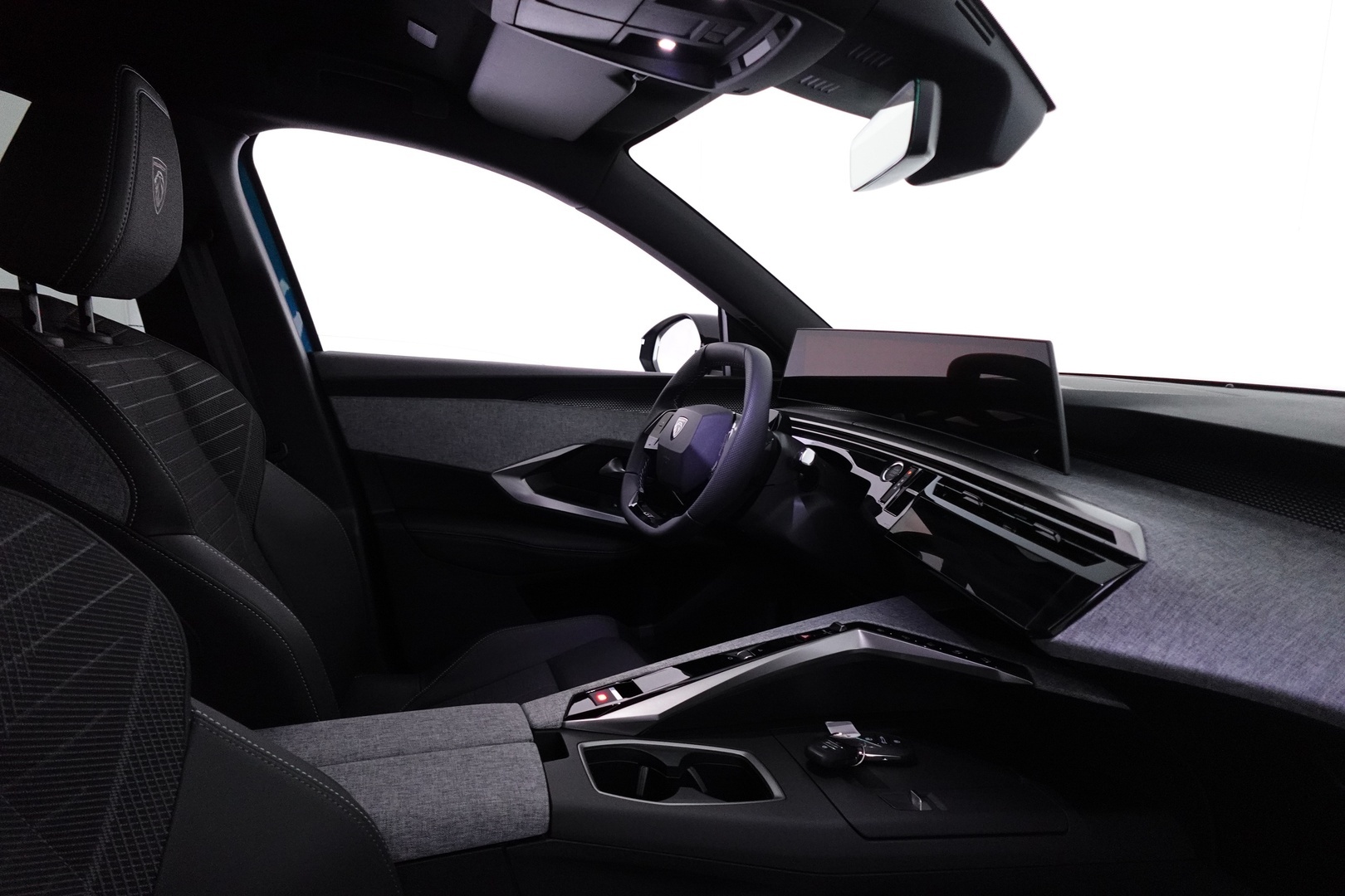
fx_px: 747
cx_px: 672
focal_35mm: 20
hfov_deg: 84.0
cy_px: 448
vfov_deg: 61.9
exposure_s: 1/100
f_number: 2
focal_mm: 7.6
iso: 1600
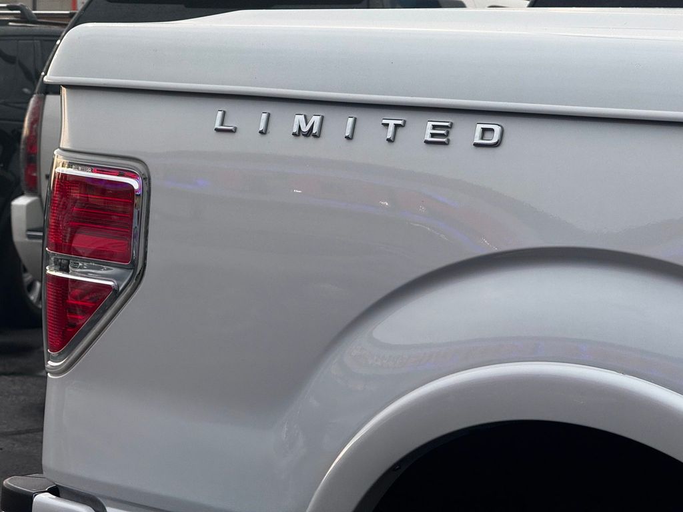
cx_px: 342
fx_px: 2368
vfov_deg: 12.3
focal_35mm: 120
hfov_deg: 16.4
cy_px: 256
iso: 50
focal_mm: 15.66
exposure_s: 1/160
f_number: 2.8
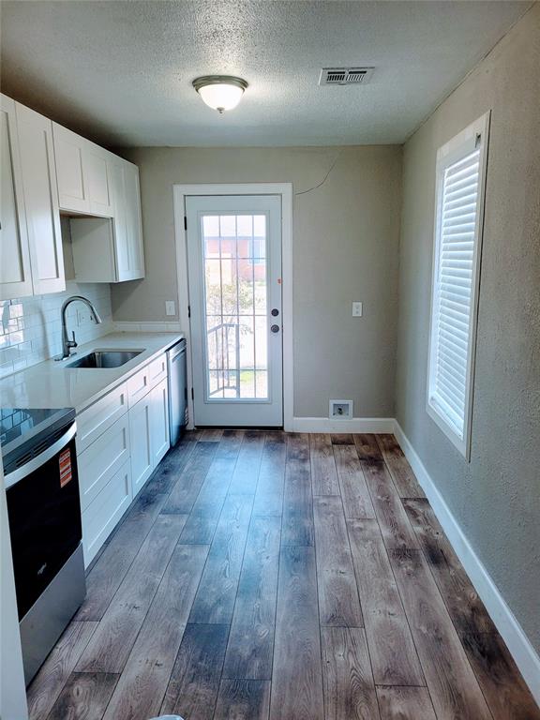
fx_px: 541
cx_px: 270
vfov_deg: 67.3
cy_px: 360
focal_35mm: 26
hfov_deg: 53.1
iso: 125
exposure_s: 1/120
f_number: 1.8
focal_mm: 5.4
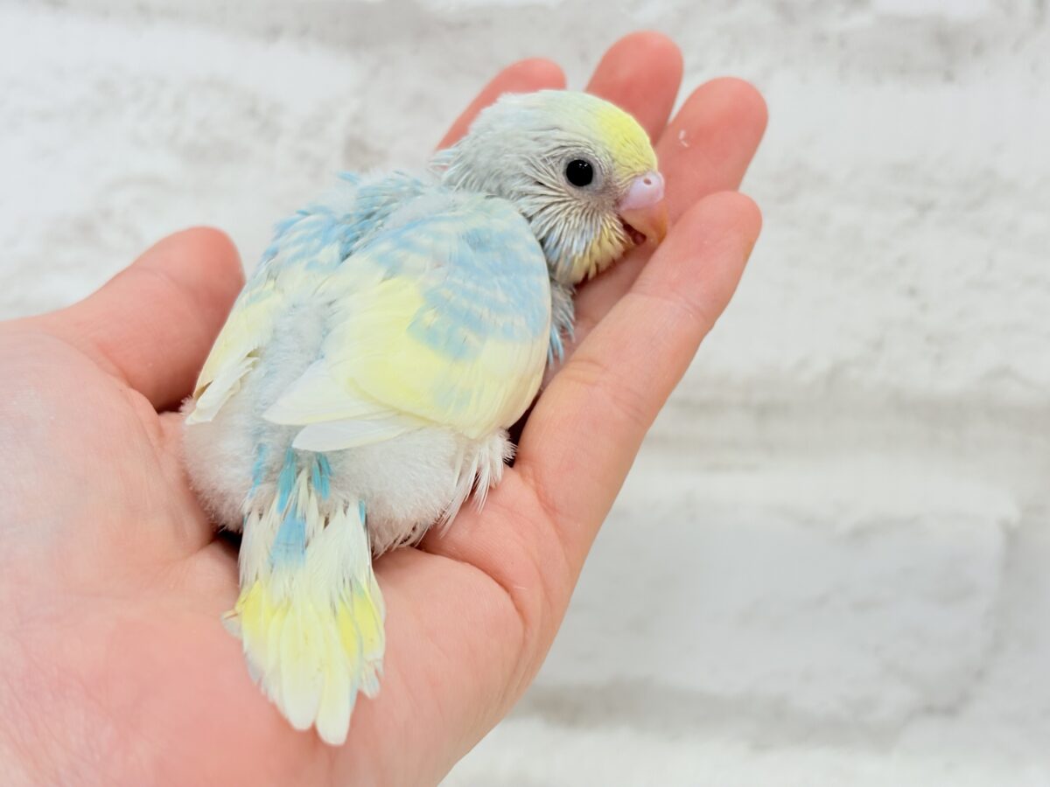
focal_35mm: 52
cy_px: 394
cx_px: 525
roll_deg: -2.1
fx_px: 1577
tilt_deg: -11.6
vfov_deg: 28.0
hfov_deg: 36.8
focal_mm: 5.96
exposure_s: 1/100
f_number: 1.6
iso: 64
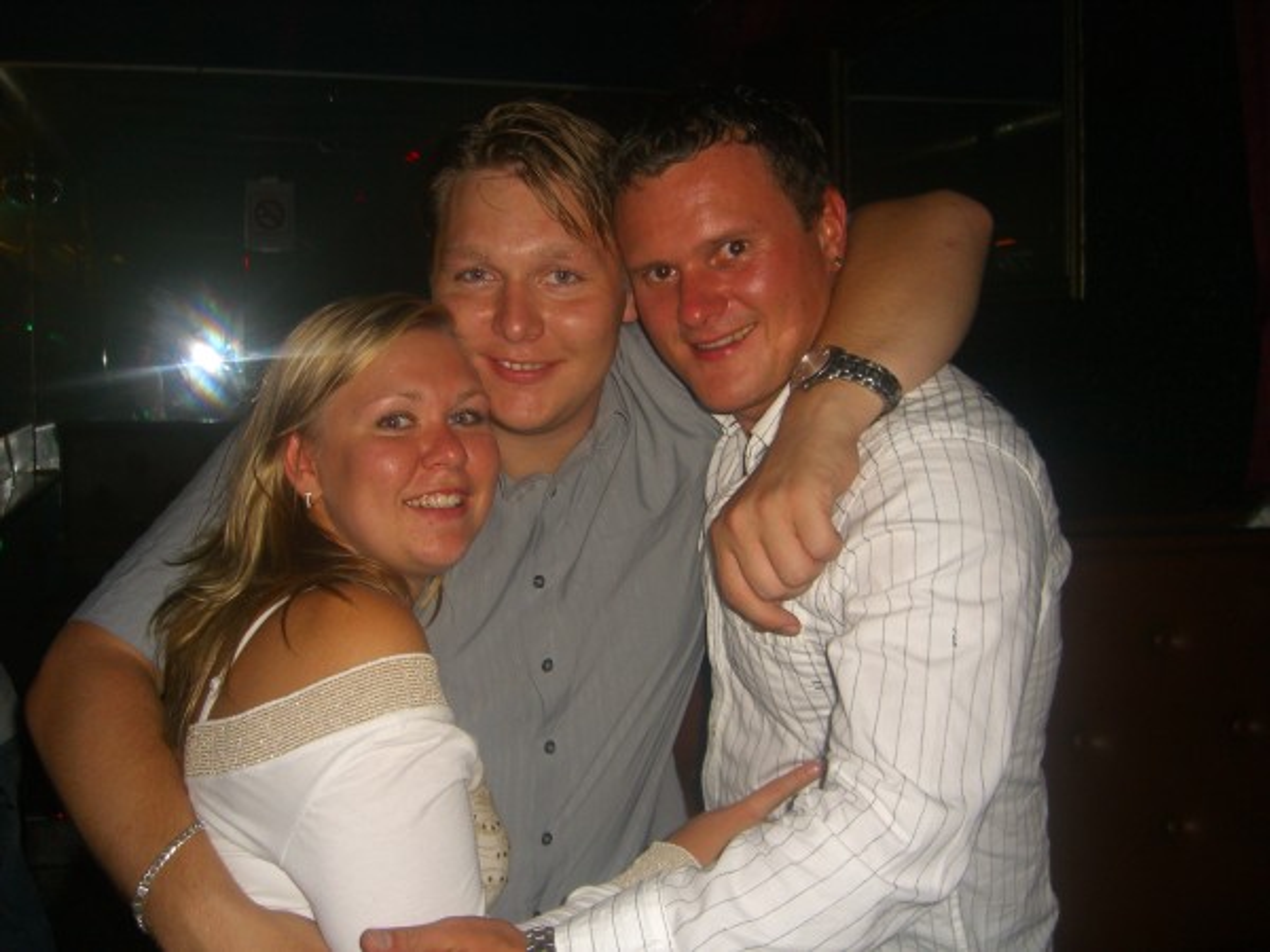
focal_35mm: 38
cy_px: 476
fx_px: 1394
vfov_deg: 37.7
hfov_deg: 49.0
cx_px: 635
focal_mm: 7.9
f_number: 2.8
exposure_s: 1/60
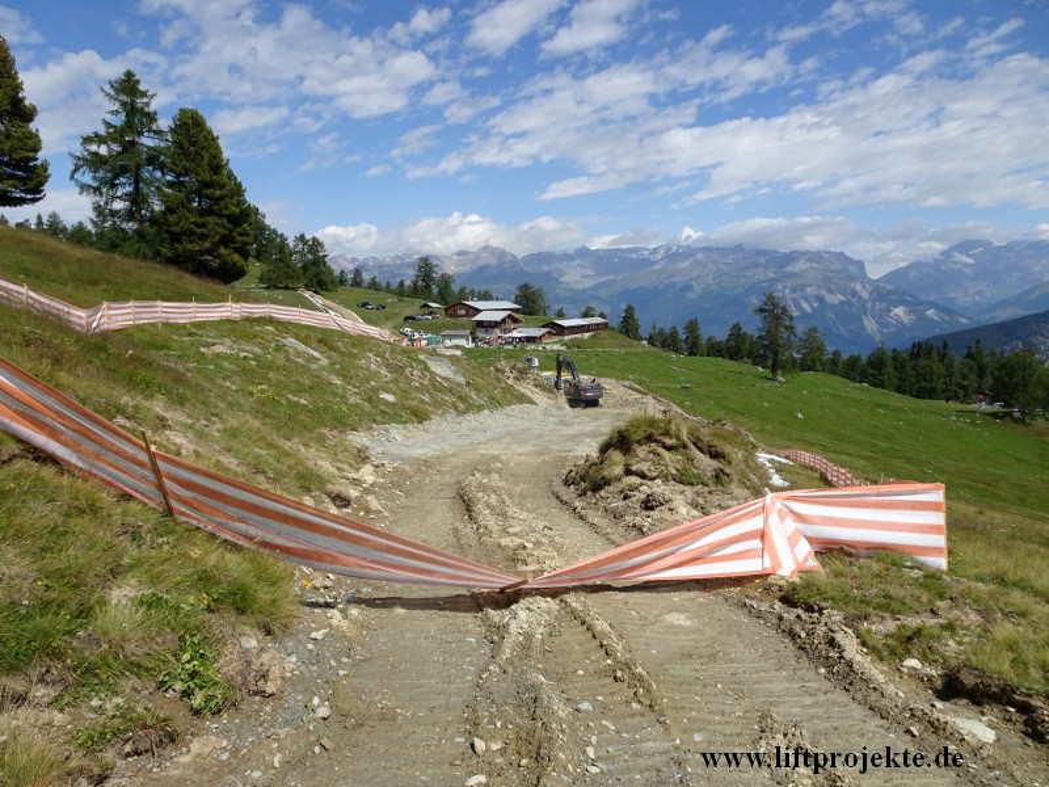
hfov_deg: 71.6
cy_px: 394
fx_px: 727
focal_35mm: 24
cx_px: 524
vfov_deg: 56.8
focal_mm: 4.1
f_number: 3.5
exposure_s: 1/1250
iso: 80
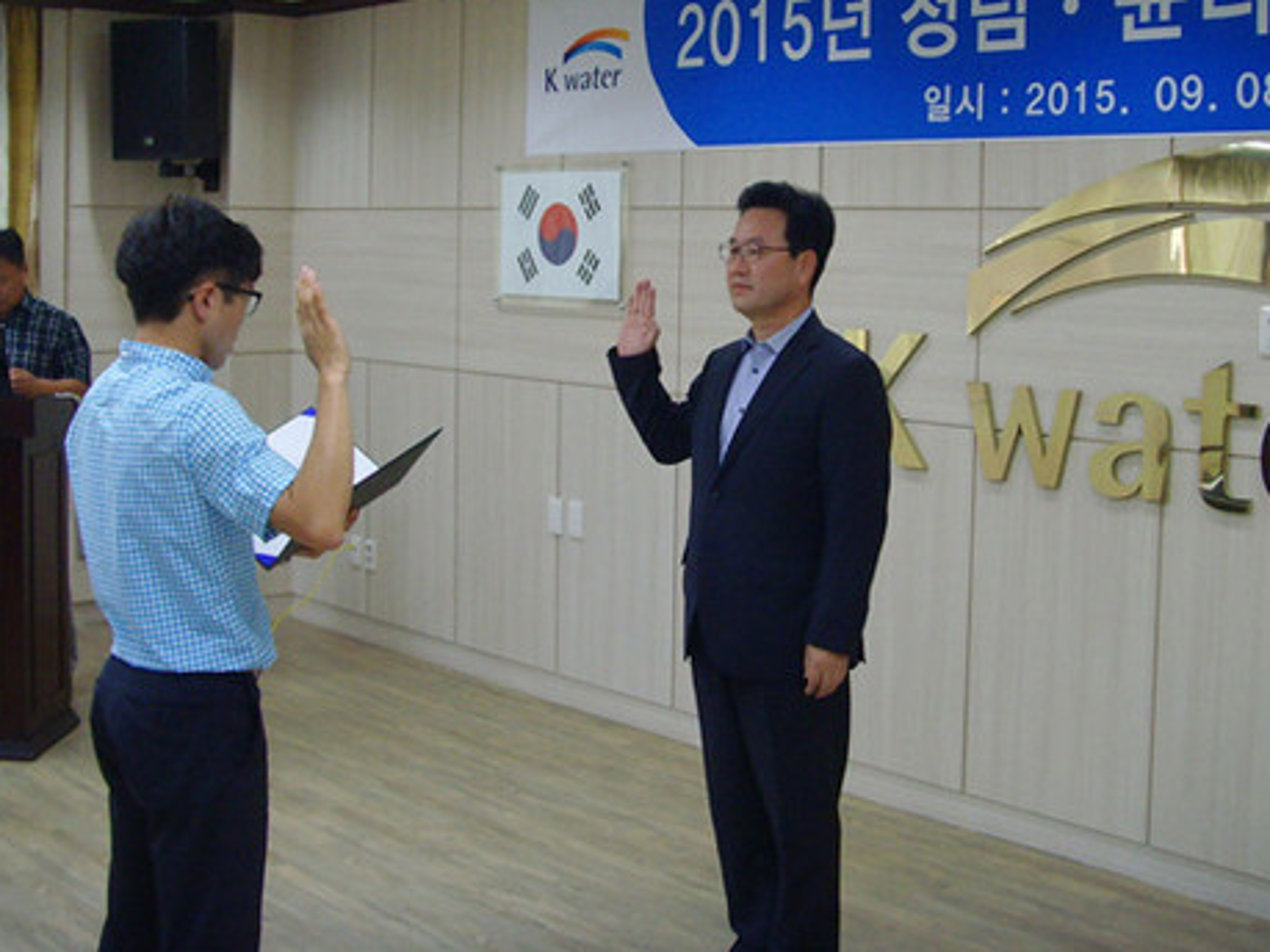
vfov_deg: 28.4
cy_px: 338
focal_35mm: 51
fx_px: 1871
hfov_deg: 37.5
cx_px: 642
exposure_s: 1/30
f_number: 3.5
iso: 200
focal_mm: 6.6
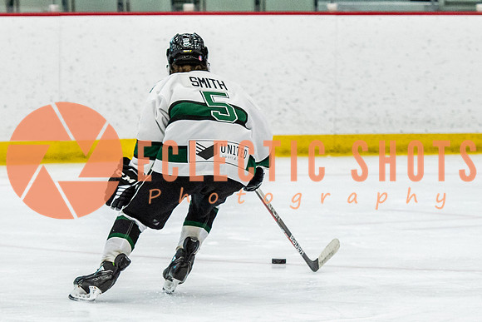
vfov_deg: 3.9
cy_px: 127
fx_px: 4726
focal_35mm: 353
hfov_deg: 5.8
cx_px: 241
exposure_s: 1/640
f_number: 2.8
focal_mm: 110
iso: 1100
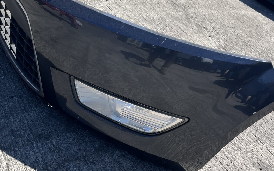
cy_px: 92
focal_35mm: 45
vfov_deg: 28.6
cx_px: 136
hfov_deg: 44.4
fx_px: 336
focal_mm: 5.1
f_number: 1.6
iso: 50
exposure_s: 1/2268
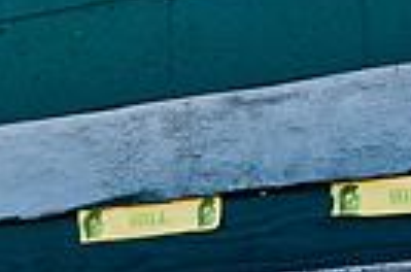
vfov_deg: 6.1
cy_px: 255
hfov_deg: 9.1
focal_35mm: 222
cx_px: -176
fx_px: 2528
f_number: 2.8
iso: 200
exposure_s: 1/500
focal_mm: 34
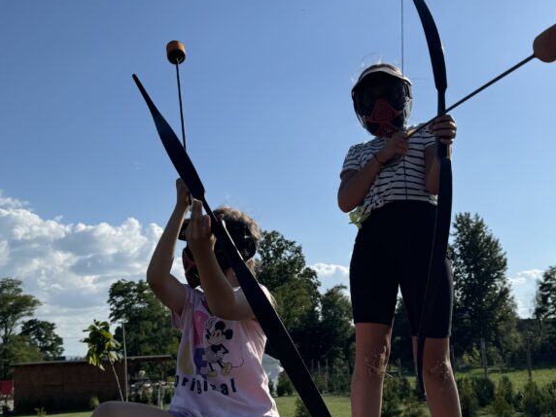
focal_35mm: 43
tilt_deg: +14.4
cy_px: 211
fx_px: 691
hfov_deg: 43.8
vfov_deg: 33.6
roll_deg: +0.8
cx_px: 270
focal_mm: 6.76
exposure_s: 1/7092
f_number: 1.78
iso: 80
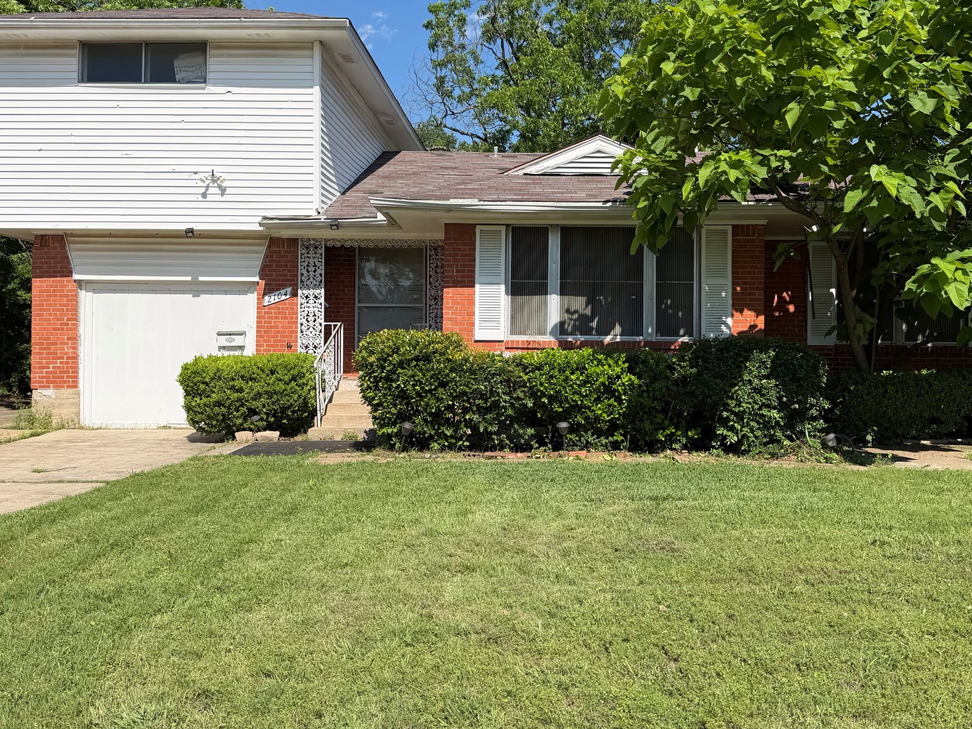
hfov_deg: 56.7
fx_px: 899
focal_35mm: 32
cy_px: 331
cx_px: 526
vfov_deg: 44.1
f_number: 1.78
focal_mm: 6.76
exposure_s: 1/5319
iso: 80
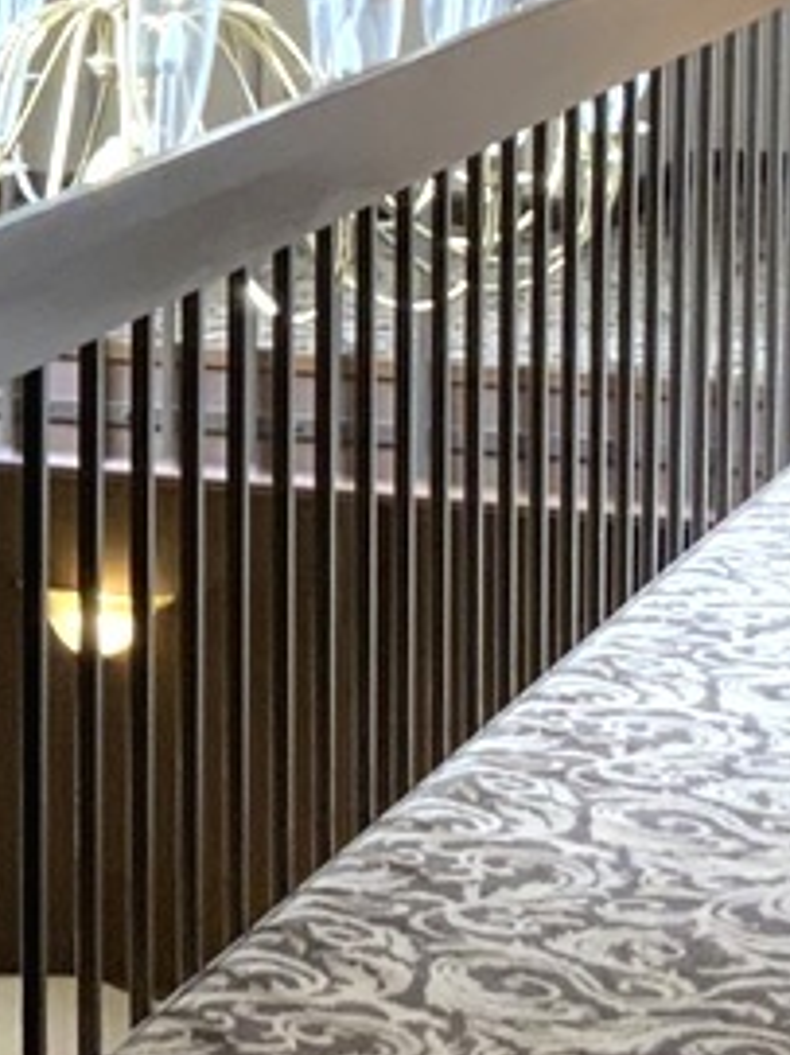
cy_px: 292
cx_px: -673
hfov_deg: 9.2
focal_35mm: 154
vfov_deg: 12.8
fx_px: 4690
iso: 100
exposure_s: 1/60
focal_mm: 3
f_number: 1.8
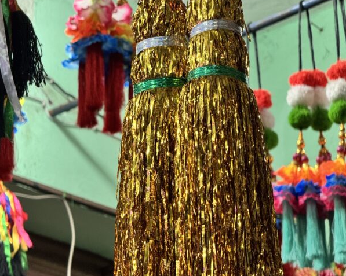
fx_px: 1607
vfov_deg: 9.8
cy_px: 122
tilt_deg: +24.5
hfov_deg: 12.3
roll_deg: +1.9
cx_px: 173
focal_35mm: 157
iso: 250
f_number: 2.8
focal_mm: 15.66
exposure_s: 1/50
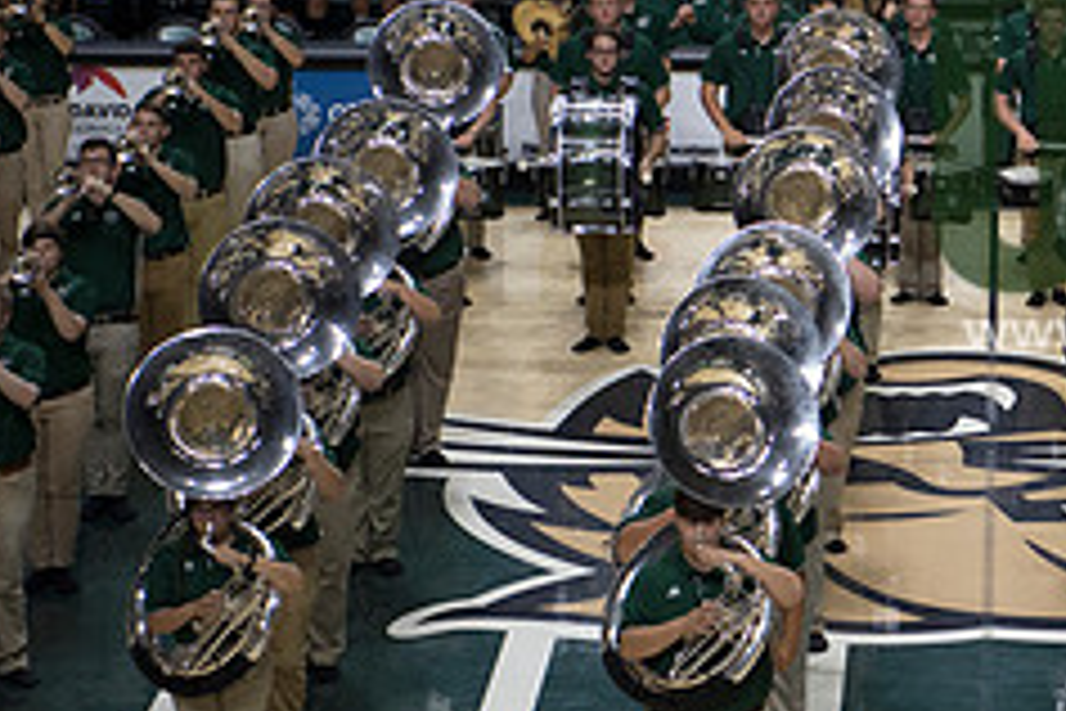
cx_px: 1273
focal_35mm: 171
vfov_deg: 8.0
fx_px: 5063
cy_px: 173
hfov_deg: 11.8
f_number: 2.8
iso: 2000
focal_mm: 70
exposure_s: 1/1000
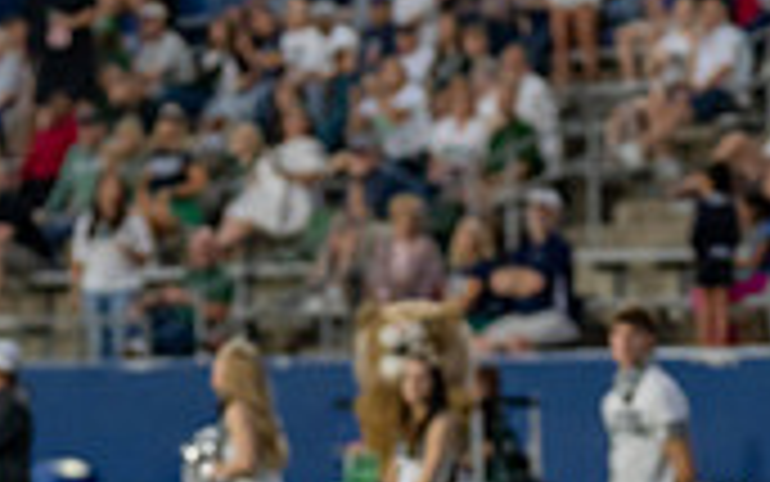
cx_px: 257
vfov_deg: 3.3
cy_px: 692
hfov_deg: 5.3
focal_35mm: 396
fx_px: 8313
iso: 2000
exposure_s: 1/1600
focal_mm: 87
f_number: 2.8
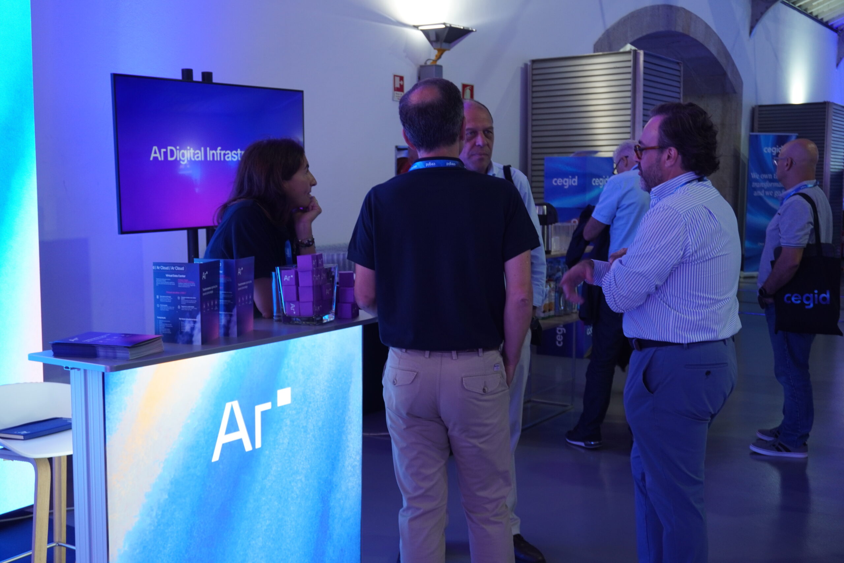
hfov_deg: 47.9
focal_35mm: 40
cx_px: 422
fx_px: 949
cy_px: 282
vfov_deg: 33.0
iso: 400
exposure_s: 1/60
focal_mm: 27
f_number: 4.5
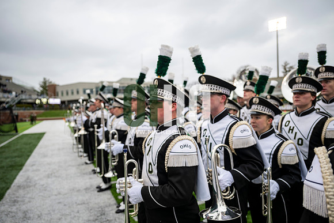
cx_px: 167
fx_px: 223
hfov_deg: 73.7
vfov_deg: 53.2
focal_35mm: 24
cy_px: 112
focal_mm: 24
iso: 100
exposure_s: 1/500
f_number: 2.8
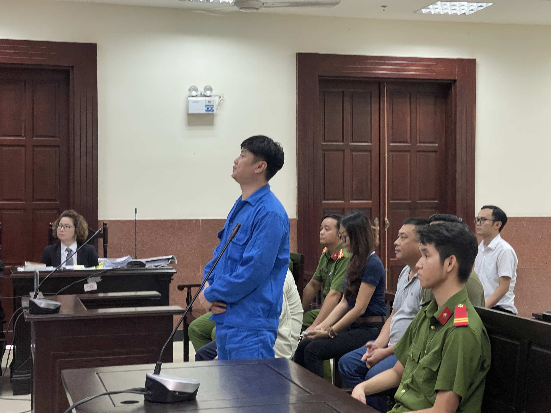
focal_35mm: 64
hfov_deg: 30.3
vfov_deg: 22.9
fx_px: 1019
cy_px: 206
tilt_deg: -0.5
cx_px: 276
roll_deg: +0.6
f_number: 2.2
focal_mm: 7.5
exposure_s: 1/50
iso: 200
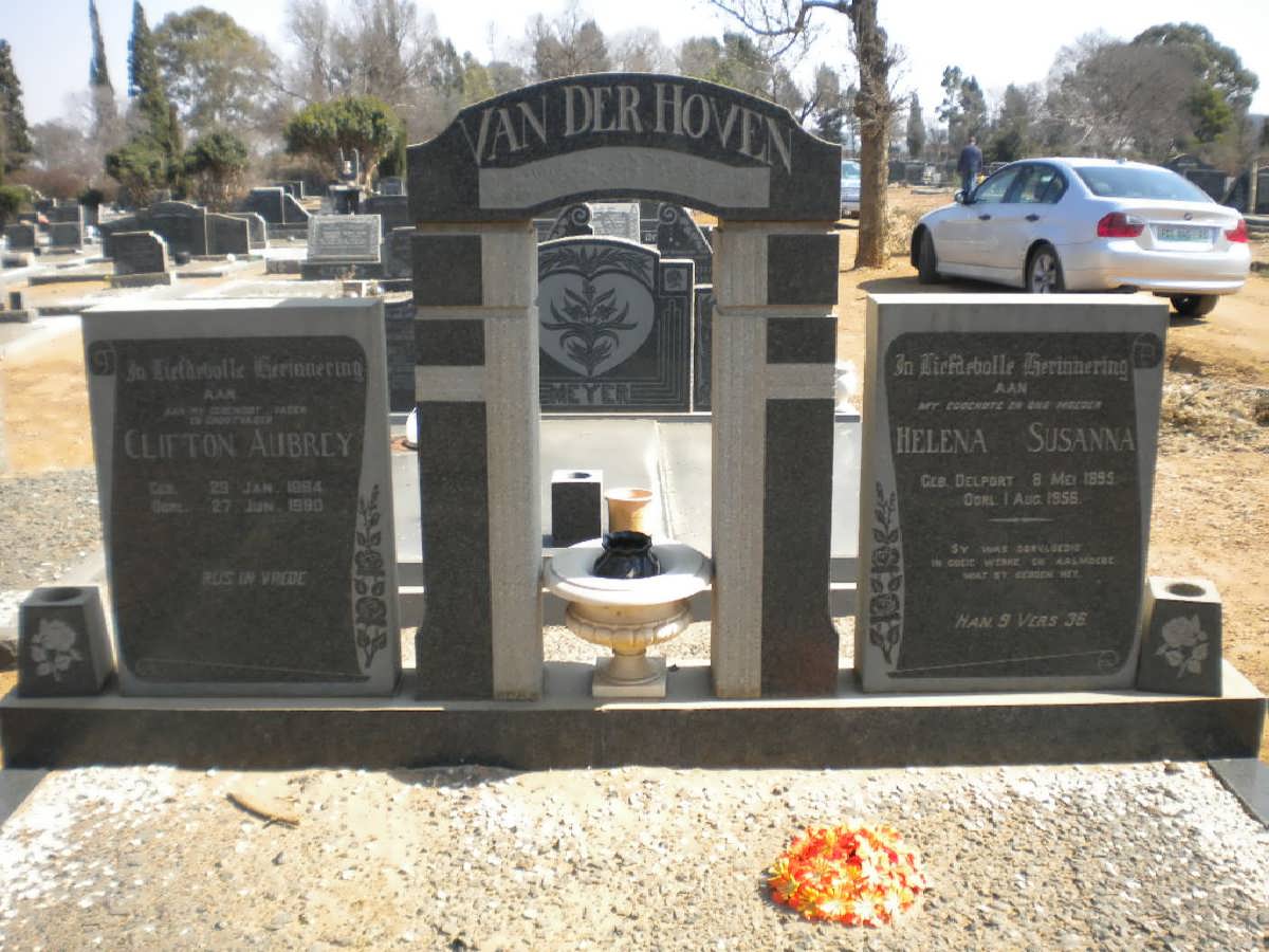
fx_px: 1283
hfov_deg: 52.6
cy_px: 476
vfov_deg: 40.7
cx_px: 634
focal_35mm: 35
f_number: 4.6
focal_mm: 6.3
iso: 80
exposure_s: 1/246
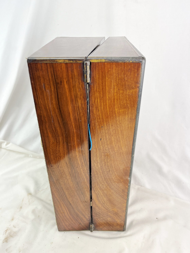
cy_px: 126
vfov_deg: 67.3
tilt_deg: -29.3
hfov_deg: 53.1
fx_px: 190
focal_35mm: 26
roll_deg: +0.0
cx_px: 95
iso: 100
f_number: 1.6
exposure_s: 1/100
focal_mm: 5.1
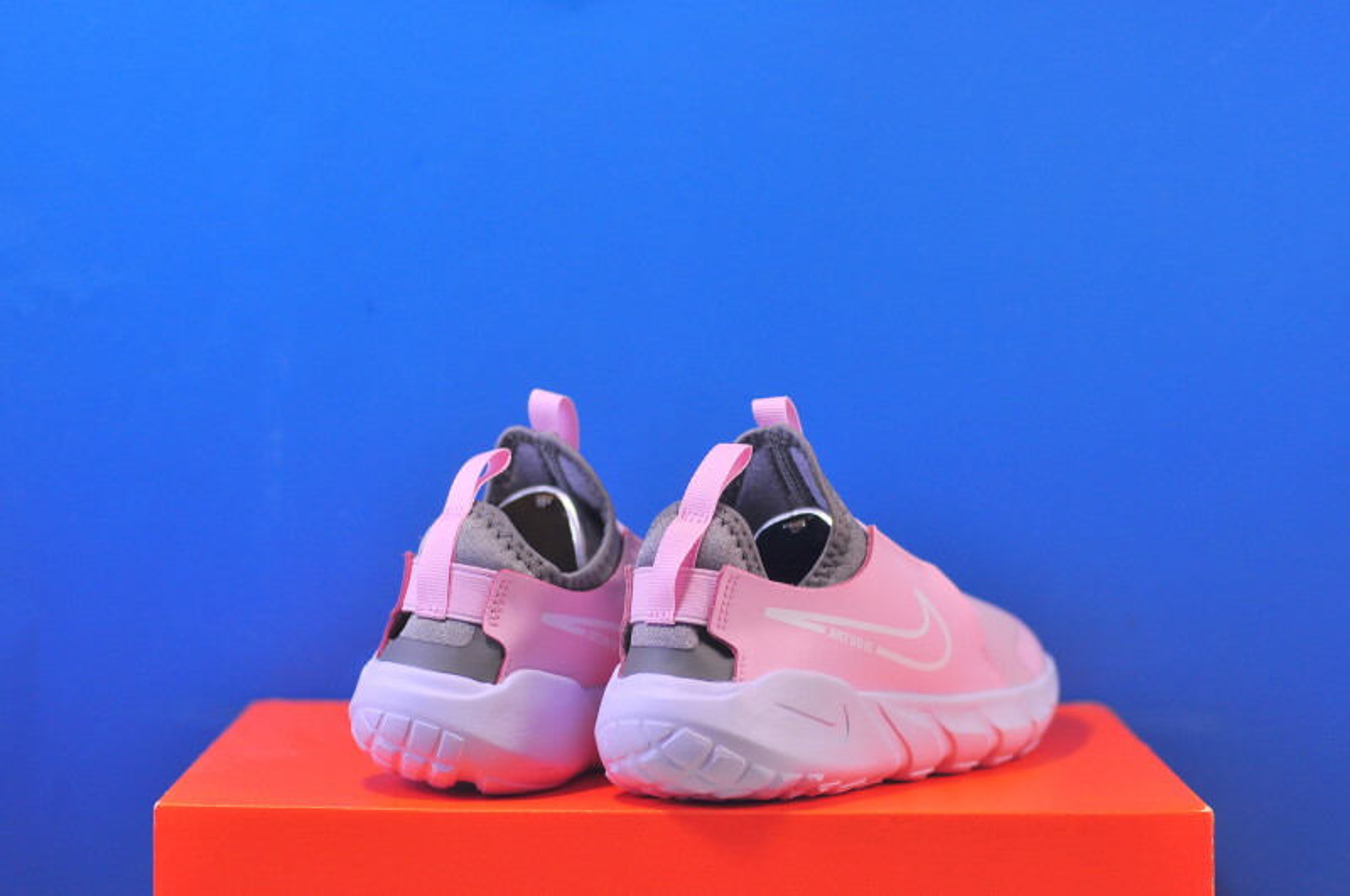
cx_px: 675
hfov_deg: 27.0
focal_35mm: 75
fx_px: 2808
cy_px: 448
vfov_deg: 18.1
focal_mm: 50
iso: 250
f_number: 2.5
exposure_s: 1/320
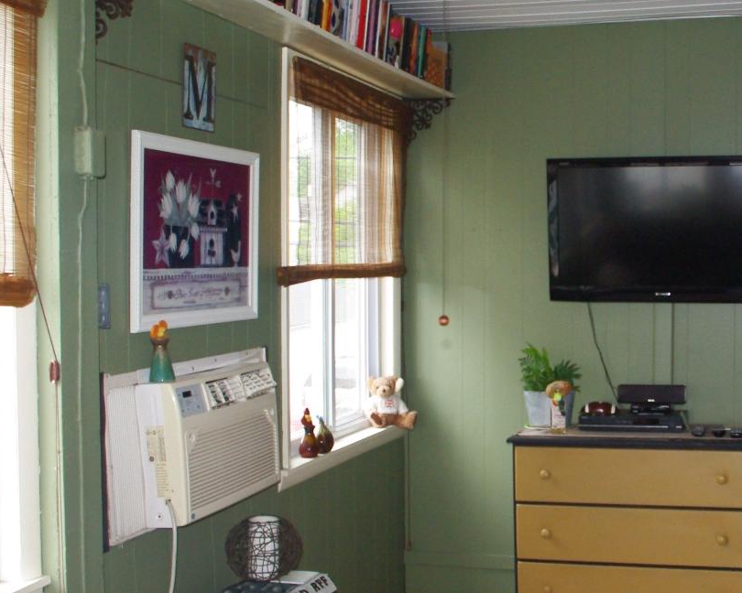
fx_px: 1032
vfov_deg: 32.1
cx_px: 551
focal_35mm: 47
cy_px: 312
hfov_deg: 38.6
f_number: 4
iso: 800
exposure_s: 1/30
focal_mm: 18
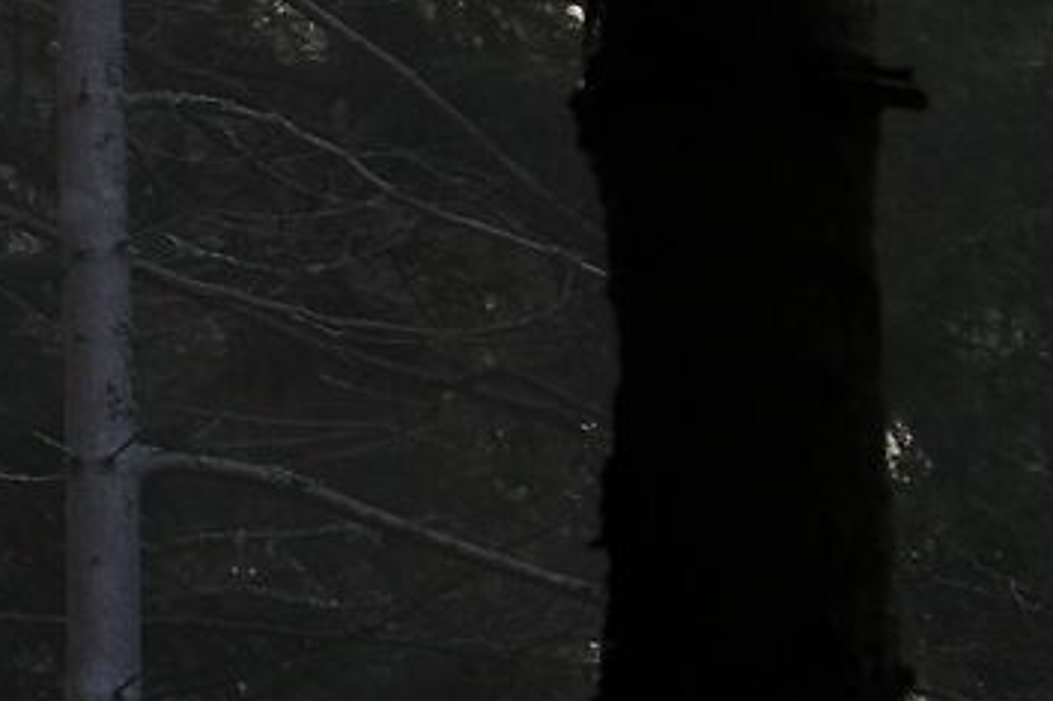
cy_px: -889
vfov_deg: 2.4
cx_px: -1160
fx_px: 16518
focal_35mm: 565
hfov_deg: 3.6
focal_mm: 55
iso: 200
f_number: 9
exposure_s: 1/60
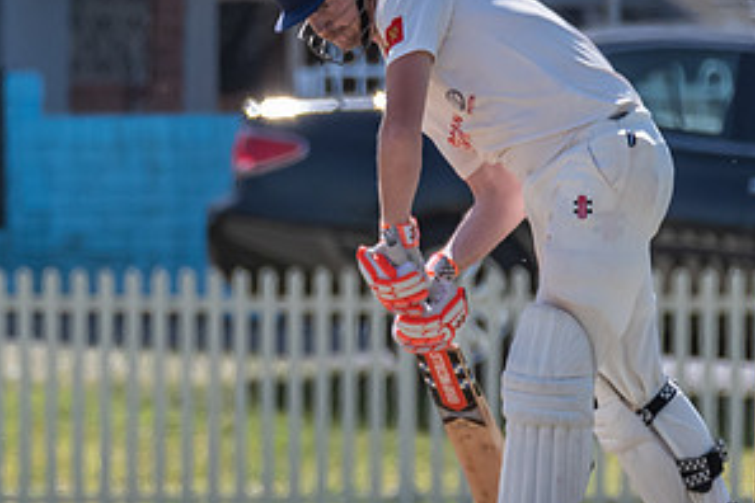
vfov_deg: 0.8
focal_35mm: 1722
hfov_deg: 1.2
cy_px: 37
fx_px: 36111
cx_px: -34
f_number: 7.1
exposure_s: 1/2000
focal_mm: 400
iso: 500
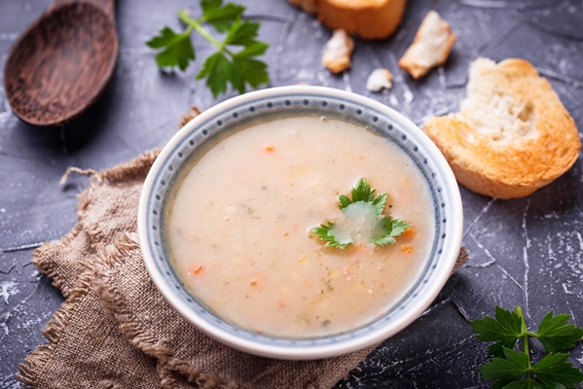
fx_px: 1701
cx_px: 292
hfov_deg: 19.4
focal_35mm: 105
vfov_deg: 13.1
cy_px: 194
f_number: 8
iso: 100
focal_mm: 105
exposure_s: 1/125
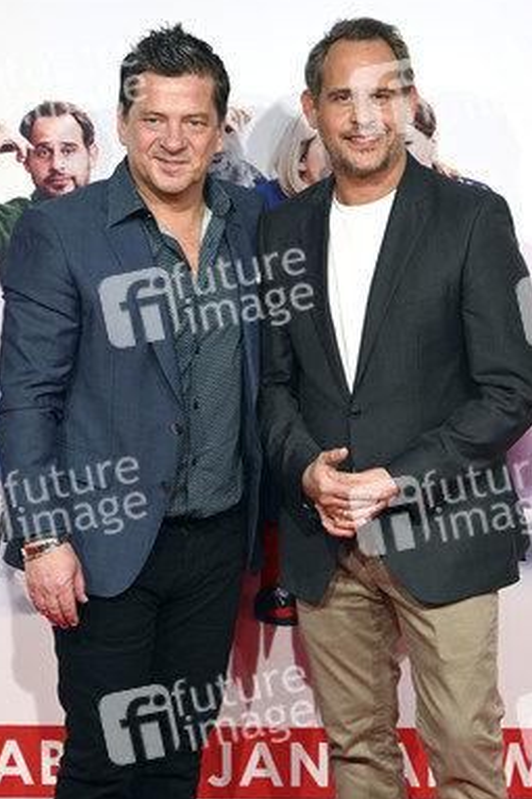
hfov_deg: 14.4
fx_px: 2108
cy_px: 403
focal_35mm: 95
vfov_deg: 21.5
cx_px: 267
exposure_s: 1/160
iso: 1250
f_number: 6.3
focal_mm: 91
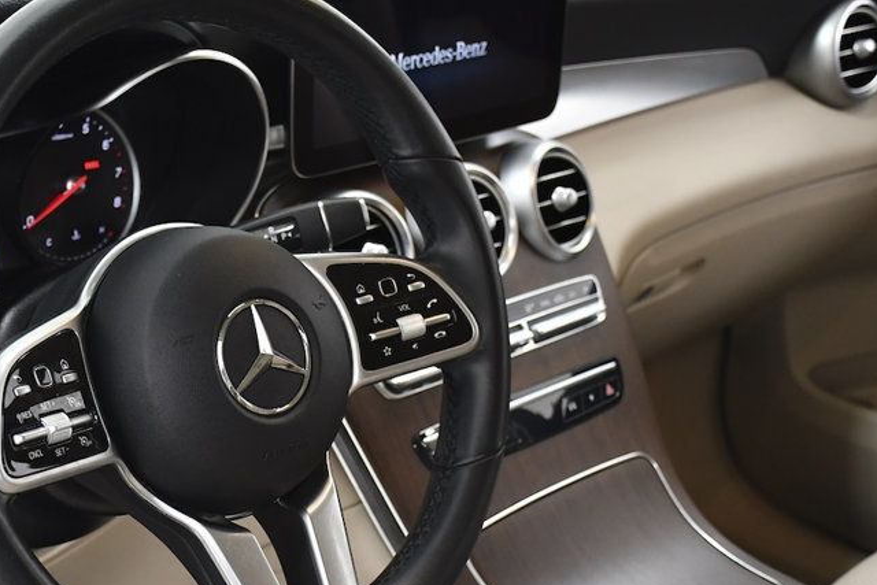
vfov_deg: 18.9
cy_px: 380
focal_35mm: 72
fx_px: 1754
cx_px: 234
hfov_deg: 27.7
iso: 1250
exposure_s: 1/250
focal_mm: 30
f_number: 4
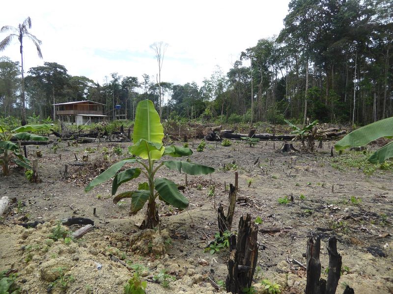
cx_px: 196
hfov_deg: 69.4
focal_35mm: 25
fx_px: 284
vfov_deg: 54.9
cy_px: 147
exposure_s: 1/640
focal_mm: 4.3
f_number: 3.3
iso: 80
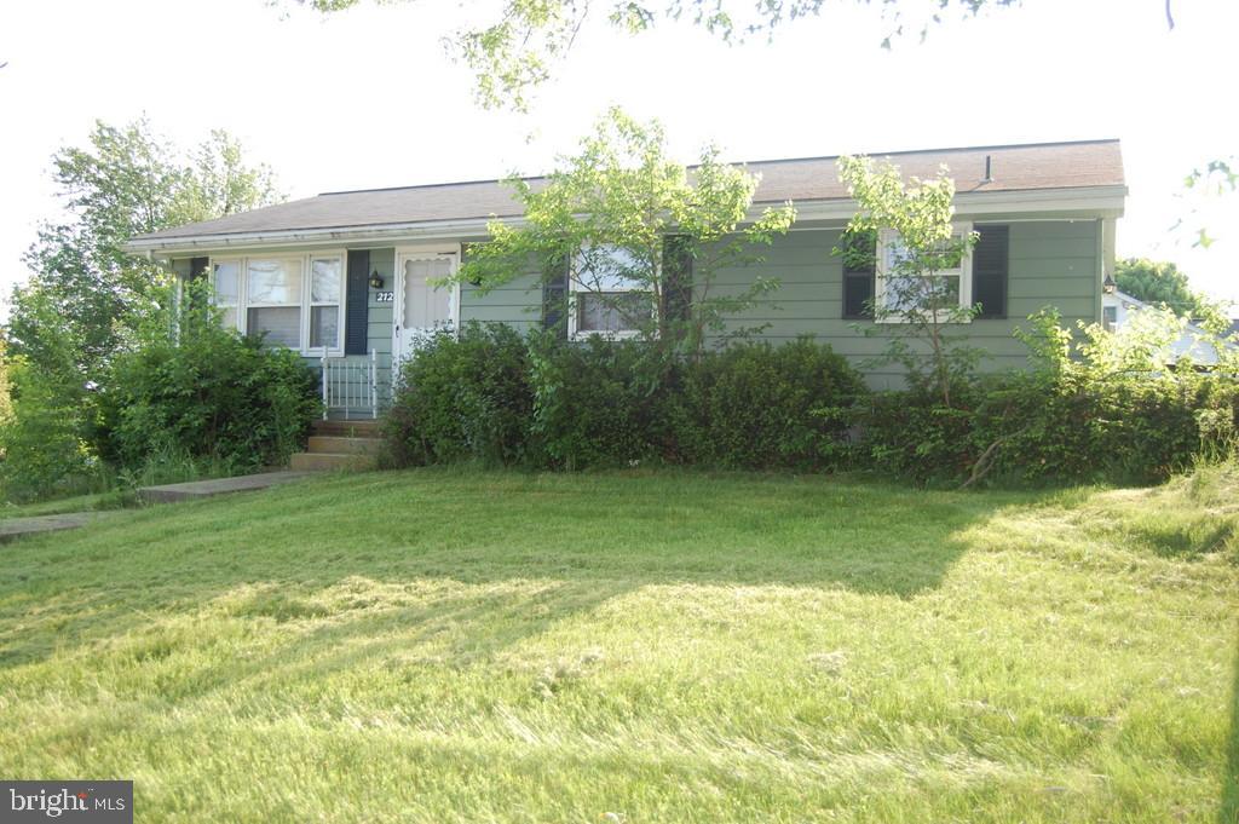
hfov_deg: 62.0
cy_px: 412
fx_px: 1032
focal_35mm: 30
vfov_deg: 43.5
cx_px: 620
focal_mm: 20
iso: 400
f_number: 3.8
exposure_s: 1/500
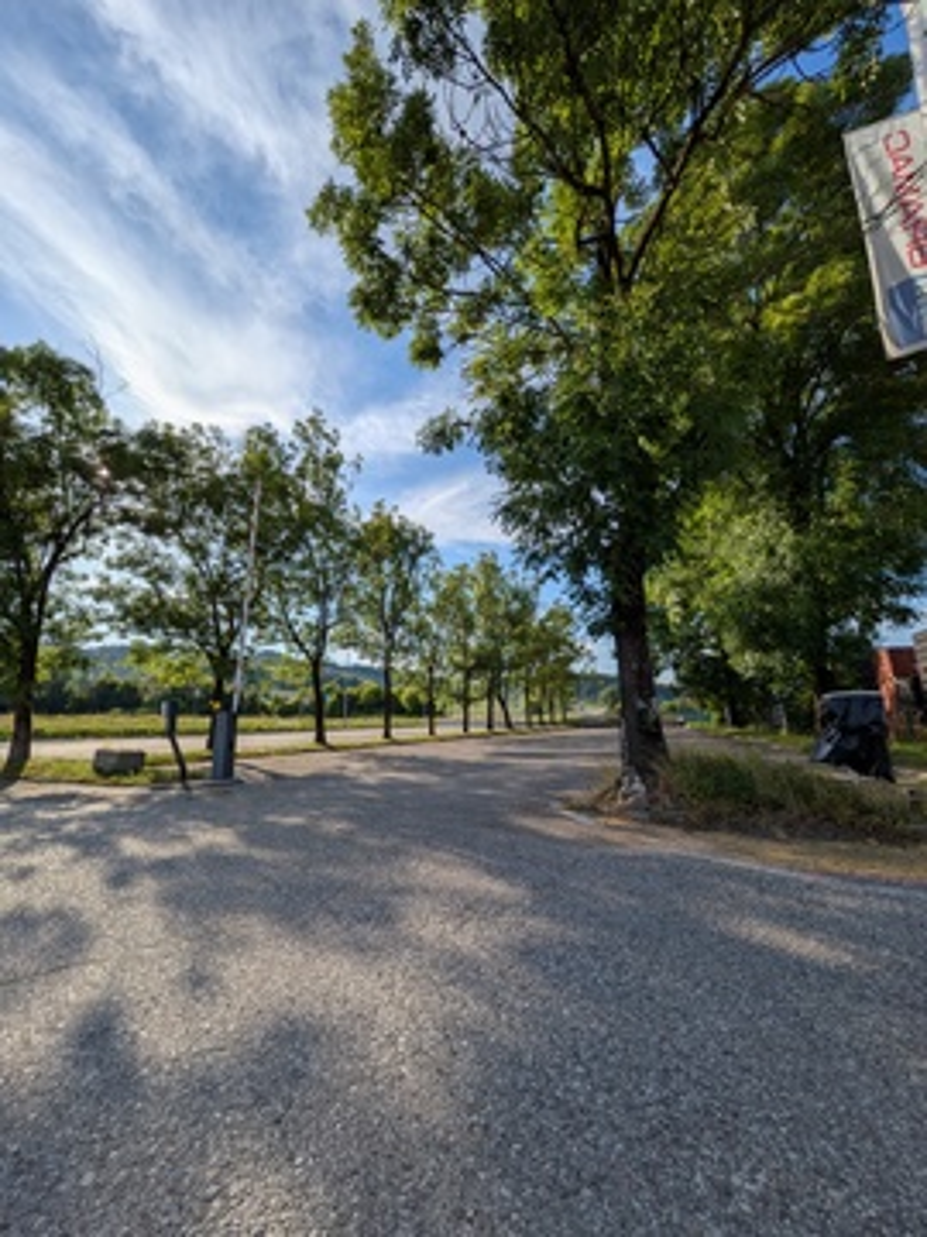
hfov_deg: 85.7
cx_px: 464
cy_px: 618
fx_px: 500
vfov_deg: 102.1
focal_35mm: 14
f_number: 2.2
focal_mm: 1.83
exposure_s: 1/3436
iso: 51
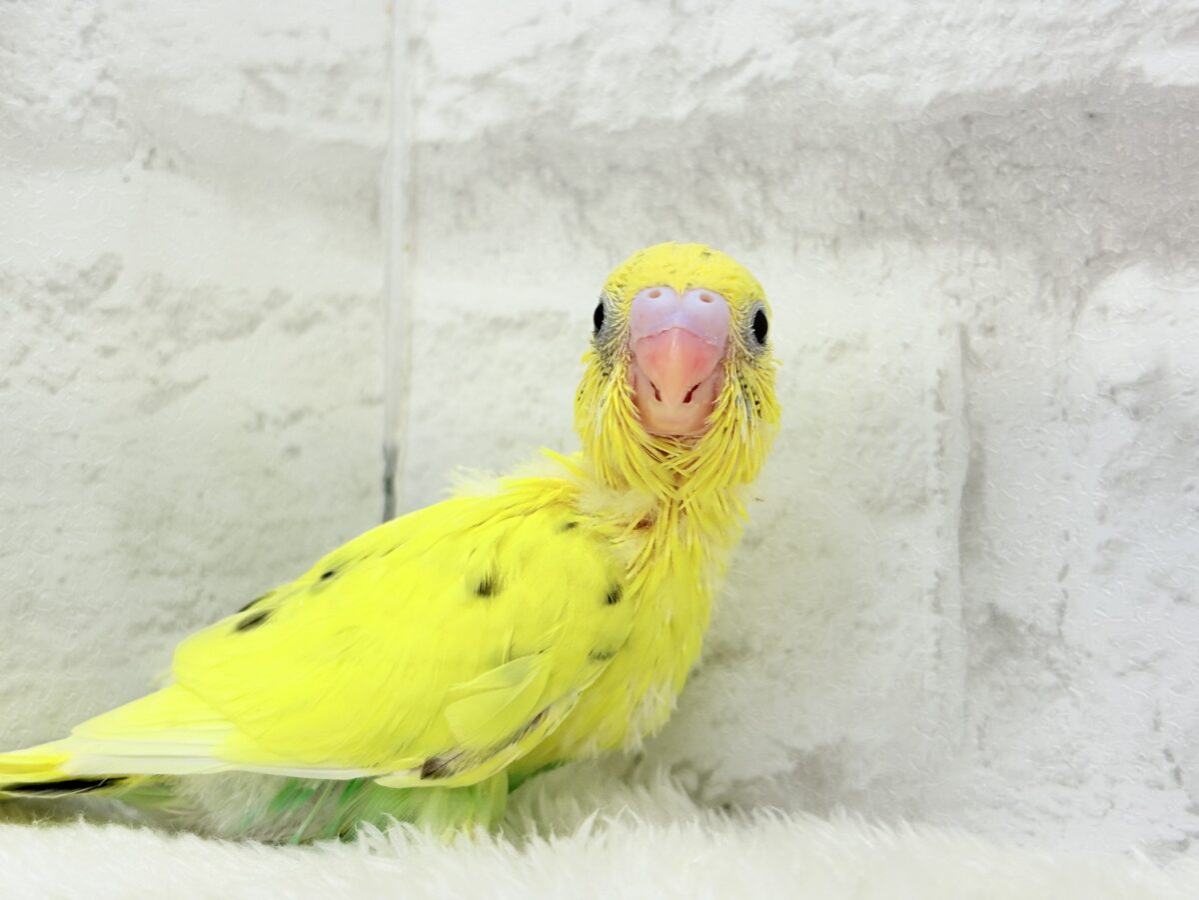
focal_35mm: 52
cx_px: 600
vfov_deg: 28.0
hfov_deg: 36.8
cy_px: 450
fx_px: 1801
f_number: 1.6
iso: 32
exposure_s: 1/50
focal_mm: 5.96
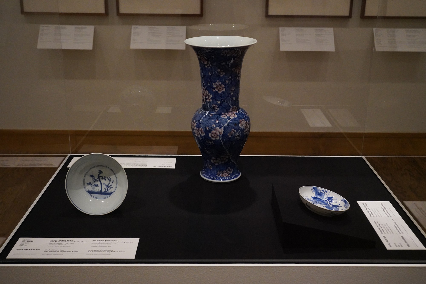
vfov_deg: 31.2
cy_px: 142
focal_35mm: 43
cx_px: 213
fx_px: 509
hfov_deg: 45.4
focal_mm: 43
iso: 10000
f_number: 5.6
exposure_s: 1/100
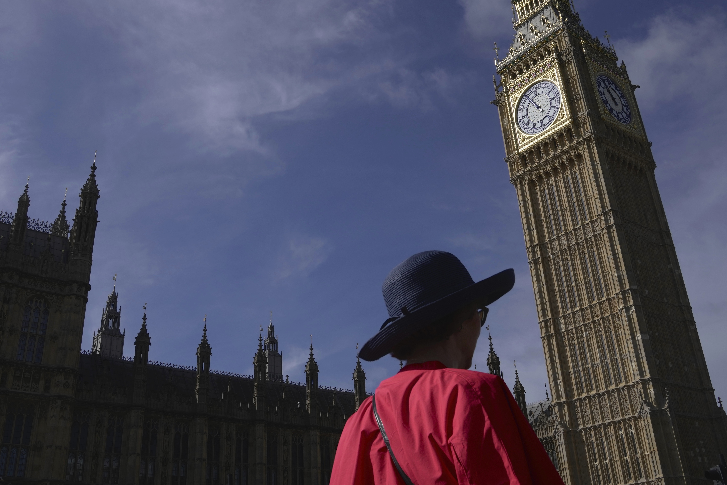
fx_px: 606
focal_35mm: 30
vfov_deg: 43.3
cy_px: 183
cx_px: 323
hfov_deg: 61.8
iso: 250
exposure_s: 1/800
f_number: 11
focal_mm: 24
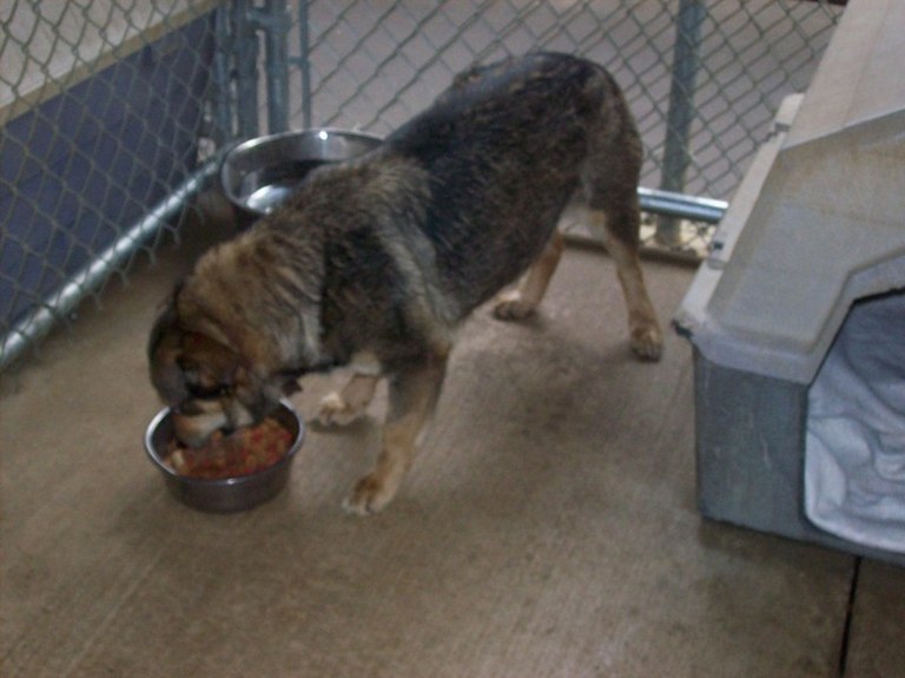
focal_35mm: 56
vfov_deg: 26.1
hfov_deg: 34.4
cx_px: 452
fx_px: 1463
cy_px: 339
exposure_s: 1/84.5
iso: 200
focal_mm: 9.4
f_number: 3.4
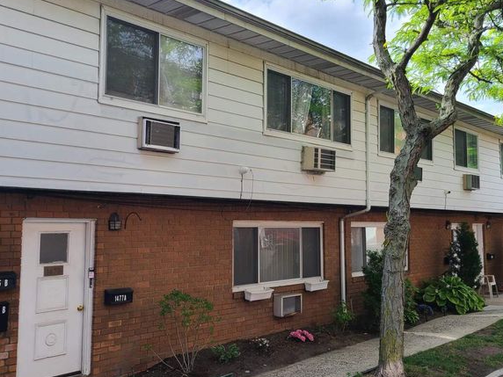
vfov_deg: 51.4
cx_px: 246
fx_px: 392
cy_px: 188
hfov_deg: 65.3
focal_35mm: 27
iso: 40
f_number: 1.8
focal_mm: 5.4
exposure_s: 1/545
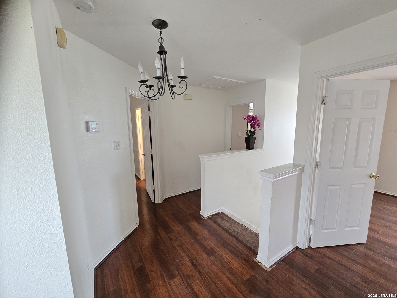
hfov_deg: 106.2
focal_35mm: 13
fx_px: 149
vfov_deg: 89.9
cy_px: 149
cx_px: 198
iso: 500
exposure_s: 1/100
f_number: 2.2
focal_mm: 2.2
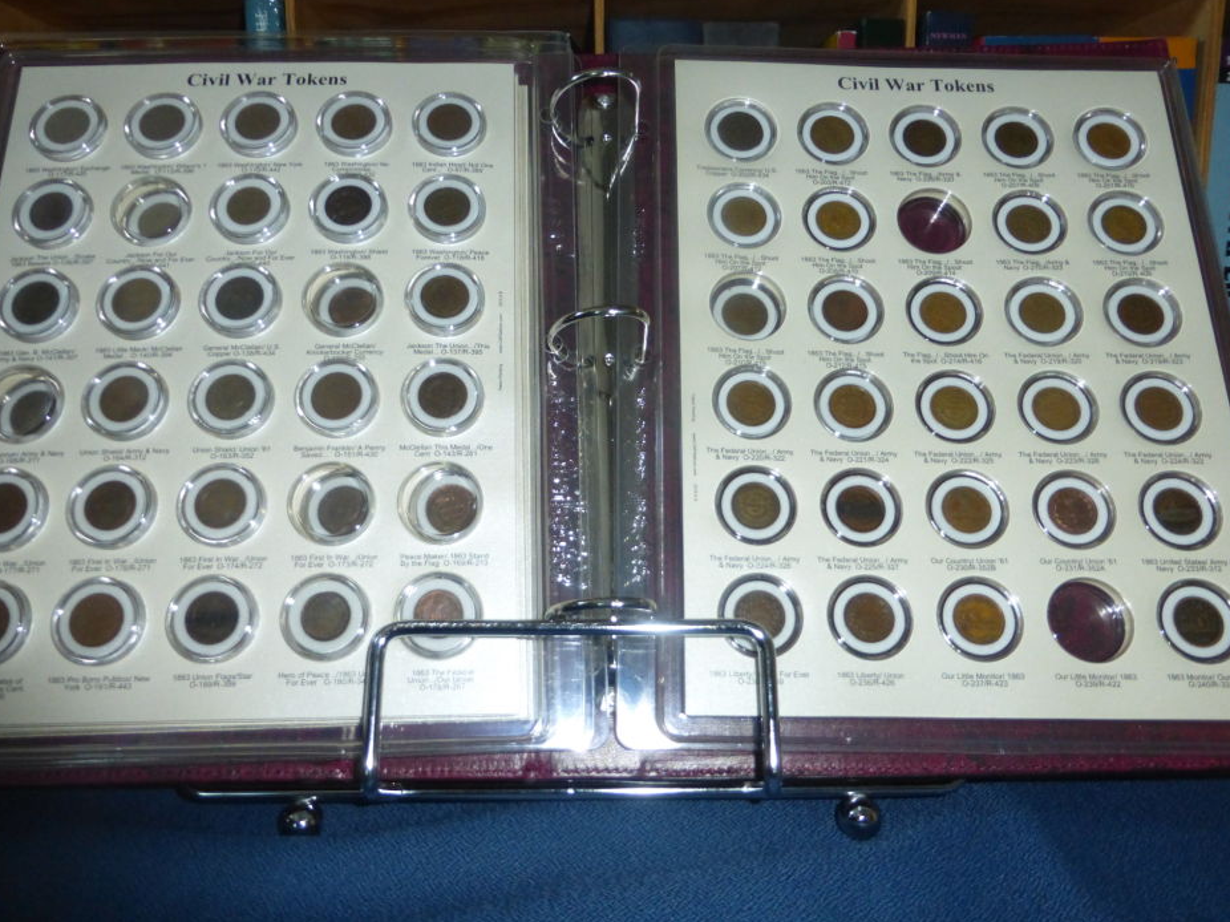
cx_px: 587
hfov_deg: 65.3
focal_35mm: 27
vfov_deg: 51.3
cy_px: 458
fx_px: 959
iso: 400
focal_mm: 4.3
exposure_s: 1/8
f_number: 3.3
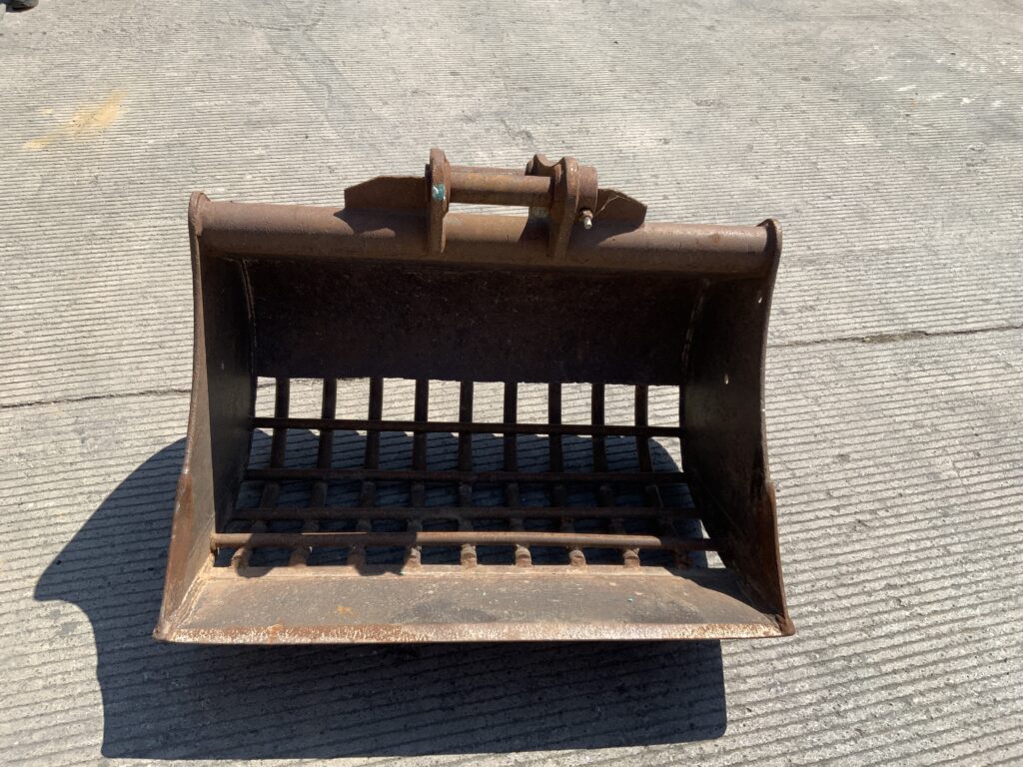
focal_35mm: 29
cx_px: 512
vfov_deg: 48.2
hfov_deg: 61.7
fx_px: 857
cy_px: 384
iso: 16
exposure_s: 1/1451
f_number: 1.8
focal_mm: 3
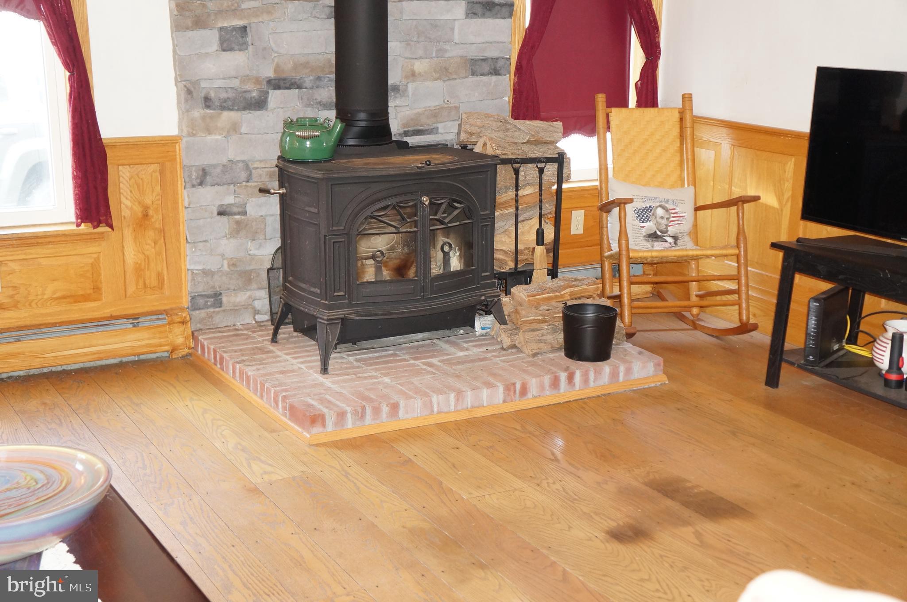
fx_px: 1321
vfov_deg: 25.7
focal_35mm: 52
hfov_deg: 37.9
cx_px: 454
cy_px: 301
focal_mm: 35
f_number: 4.5
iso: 1600
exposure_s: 1/60
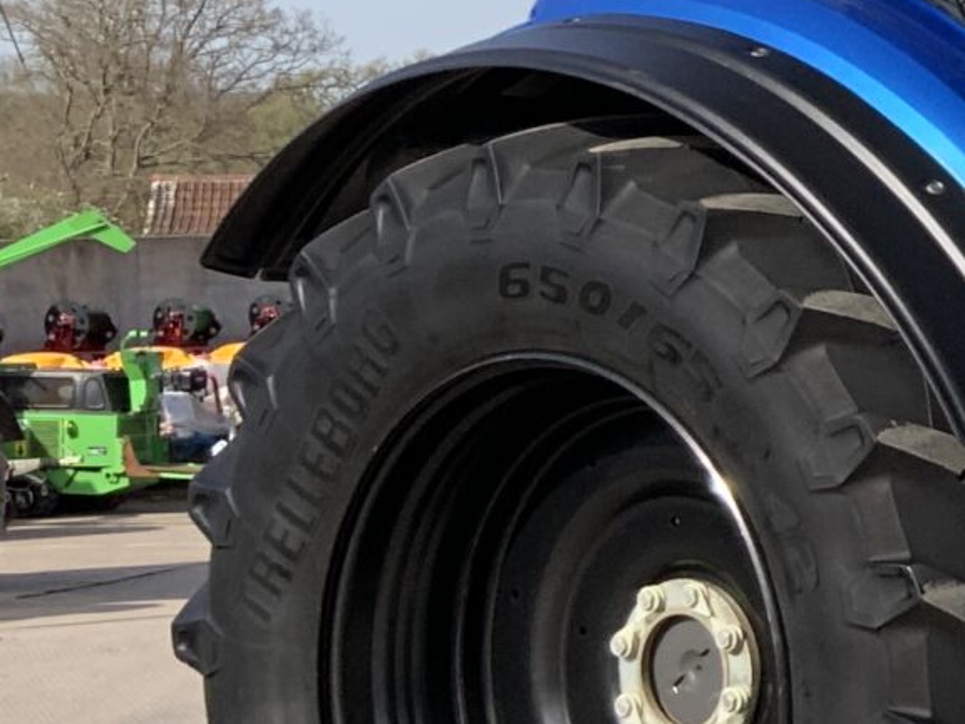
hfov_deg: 12.8
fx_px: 3596
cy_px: 216
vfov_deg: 11.5
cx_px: 2077
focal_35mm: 129
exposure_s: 1/1168
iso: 16
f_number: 1.8
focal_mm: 3
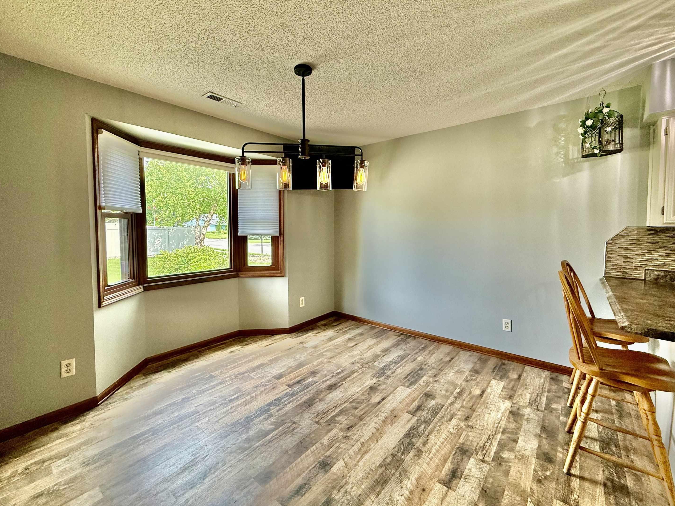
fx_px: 292
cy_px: 240
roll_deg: -0.1
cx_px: 340
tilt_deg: -1.3
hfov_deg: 98.2
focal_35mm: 15
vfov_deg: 81.7
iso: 200
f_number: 2.2
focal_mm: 2.22
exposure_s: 1/120
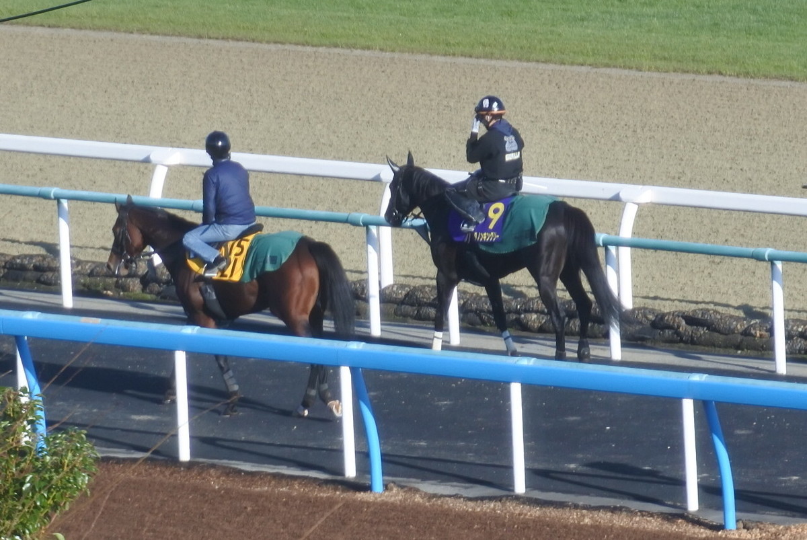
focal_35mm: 297
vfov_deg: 4.6
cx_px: 404
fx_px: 6665
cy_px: 270
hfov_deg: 6.9
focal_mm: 110
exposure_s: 1/500
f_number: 5.6
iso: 220
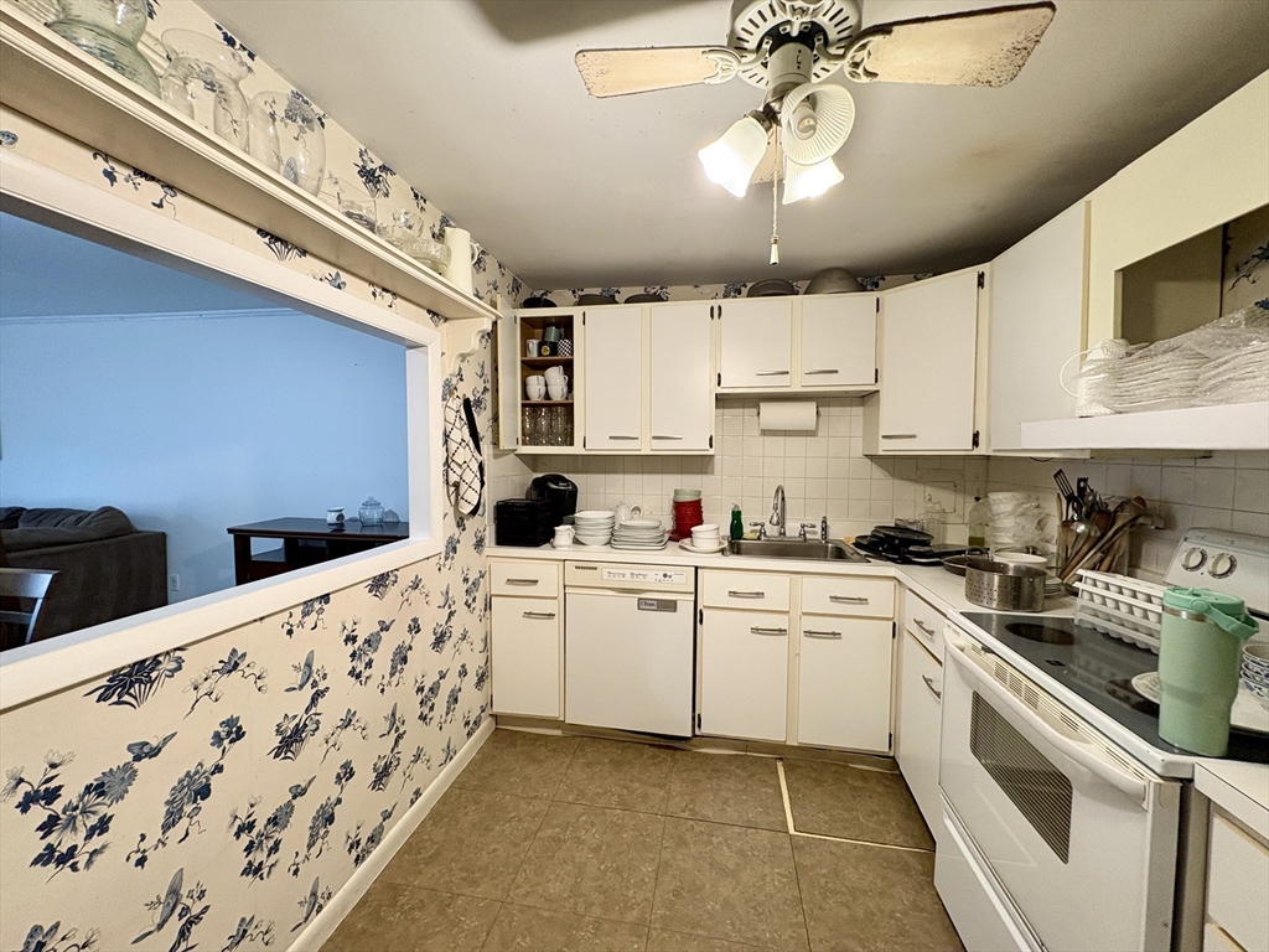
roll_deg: -0.8
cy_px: 476
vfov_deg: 85.7
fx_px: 513
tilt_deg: -5.4
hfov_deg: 102.1
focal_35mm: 14
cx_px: 634
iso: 200
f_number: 2.2
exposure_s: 1/60
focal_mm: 2.22
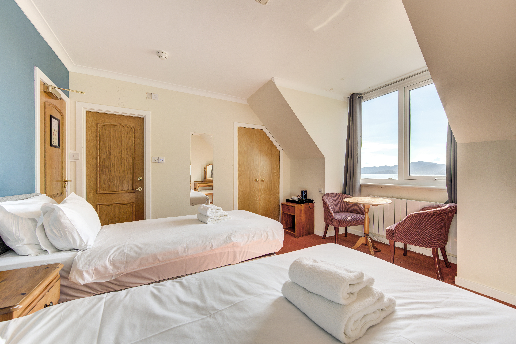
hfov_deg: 104.3
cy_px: 172
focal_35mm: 14
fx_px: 201
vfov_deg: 81.2
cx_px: 258
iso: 64
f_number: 8
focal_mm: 14
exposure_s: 1/25
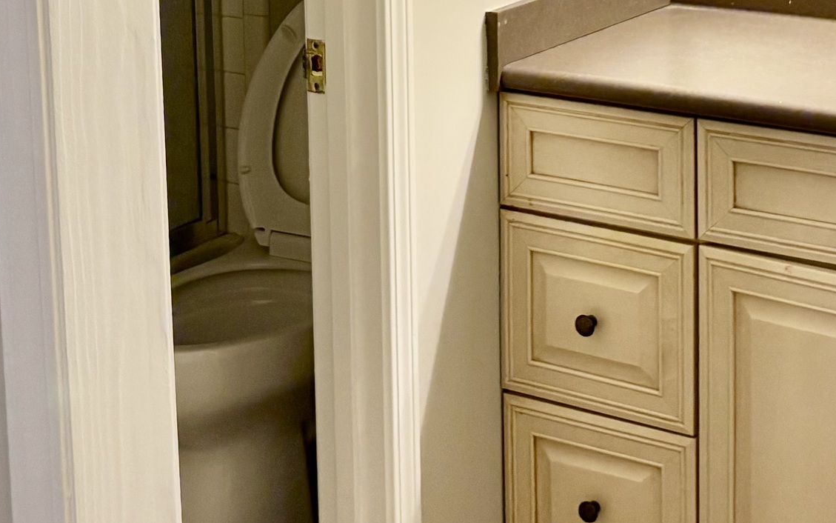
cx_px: 500
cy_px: -166
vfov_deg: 16.4
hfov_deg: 27.4
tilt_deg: -4.5
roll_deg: +1.9
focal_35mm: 75
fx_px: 1709
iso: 160
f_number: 1.6
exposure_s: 1/60
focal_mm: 5.96
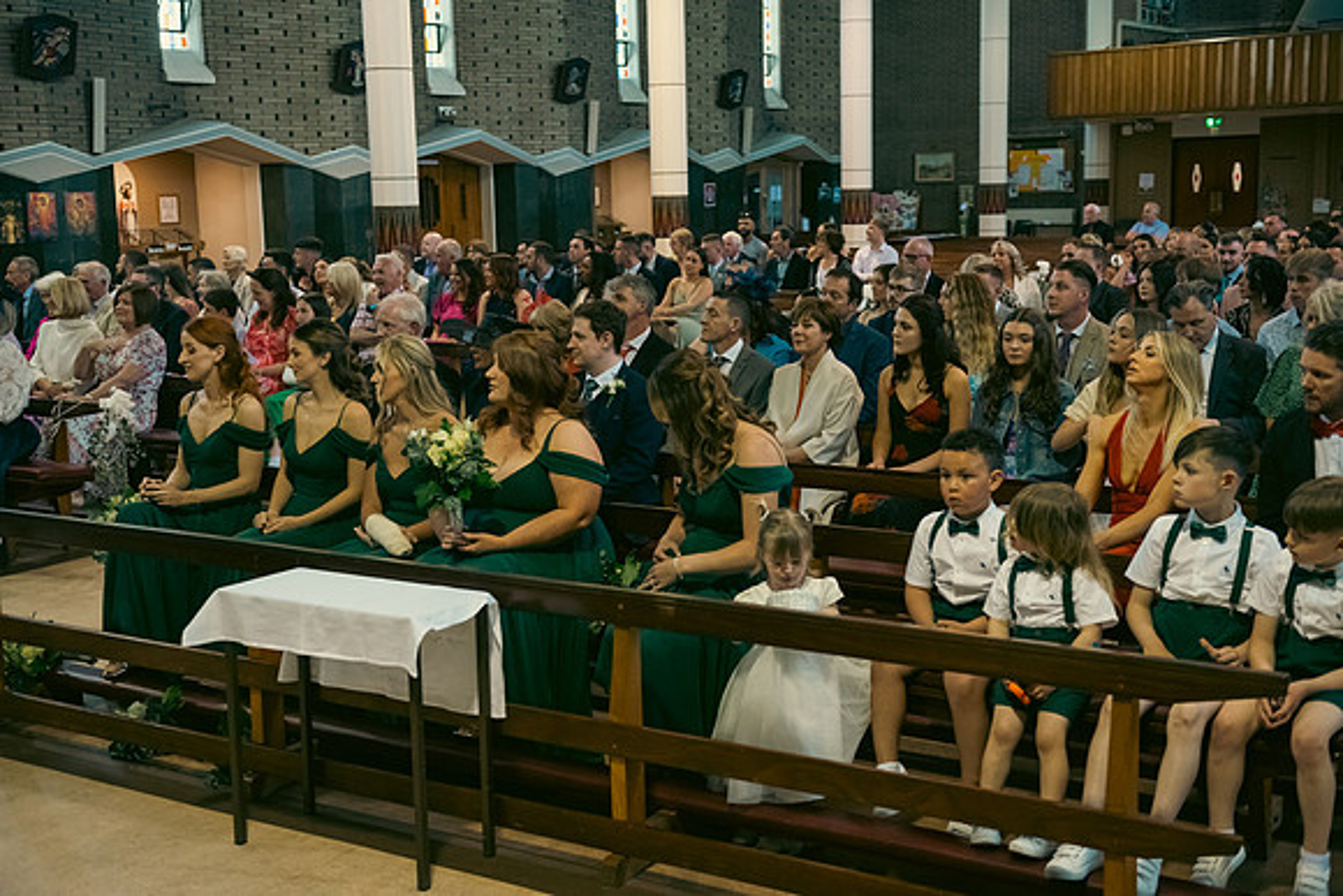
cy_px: 448
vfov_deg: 28.1
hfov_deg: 41.1
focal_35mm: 48
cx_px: 672
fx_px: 1791
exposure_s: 1/160
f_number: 3.5
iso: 1000
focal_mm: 48
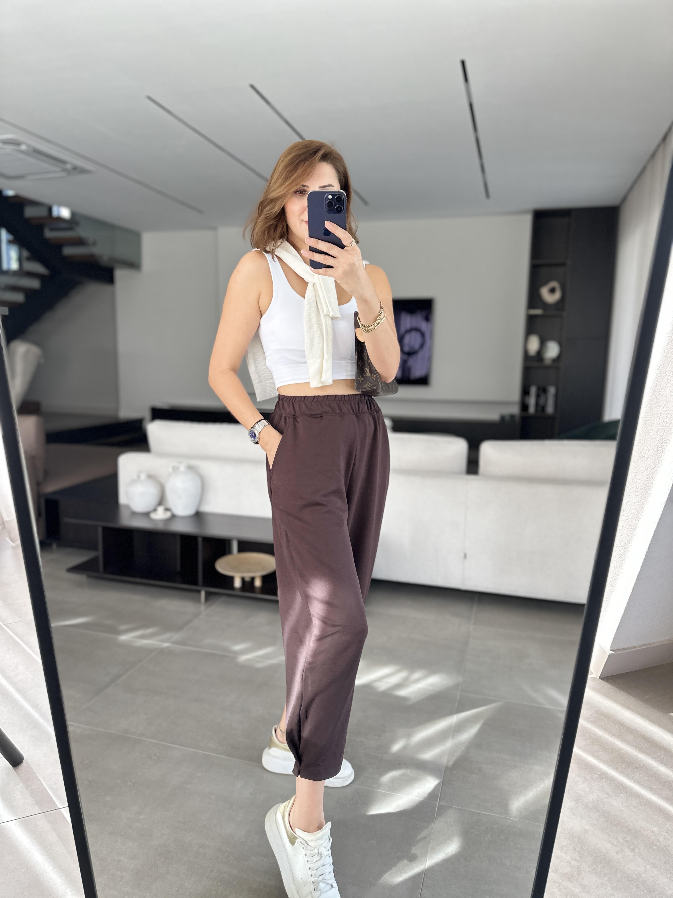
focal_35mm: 24
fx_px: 622
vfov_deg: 71.6
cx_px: 336
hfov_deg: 56.8
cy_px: 449
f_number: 1.78
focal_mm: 6.86
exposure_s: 1/121
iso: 200
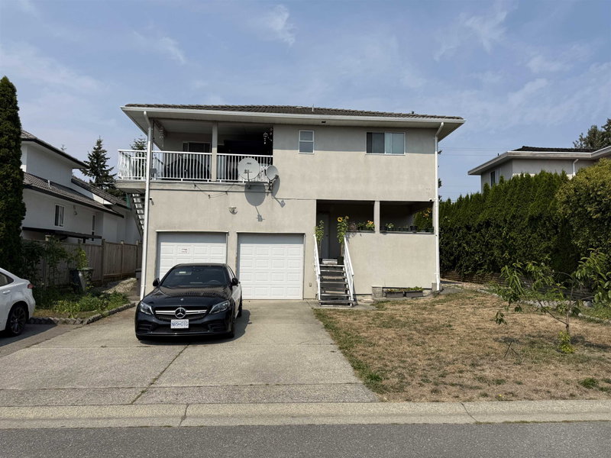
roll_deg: -0.7
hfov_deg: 71.6
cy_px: 229
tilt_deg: +4.9
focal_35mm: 24
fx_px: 424
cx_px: 306
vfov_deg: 56.8
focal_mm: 6.76
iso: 80
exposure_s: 1/8130
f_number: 1.78
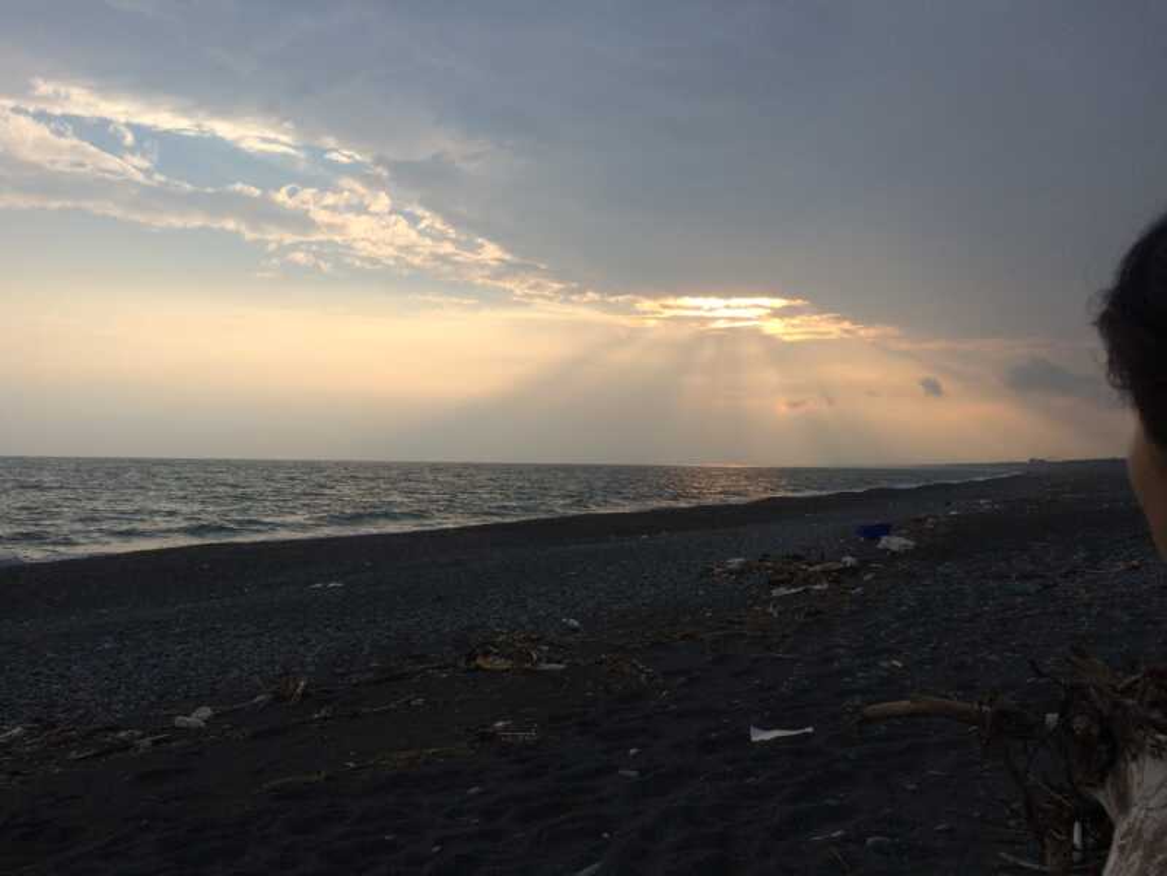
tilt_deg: +3.0
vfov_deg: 48.2
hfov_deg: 61.7
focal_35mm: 29
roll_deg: +0.1
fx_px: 978
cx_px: 584
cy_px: 438
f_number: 2.2
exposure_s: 1/1208
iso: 32
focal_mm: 4.15
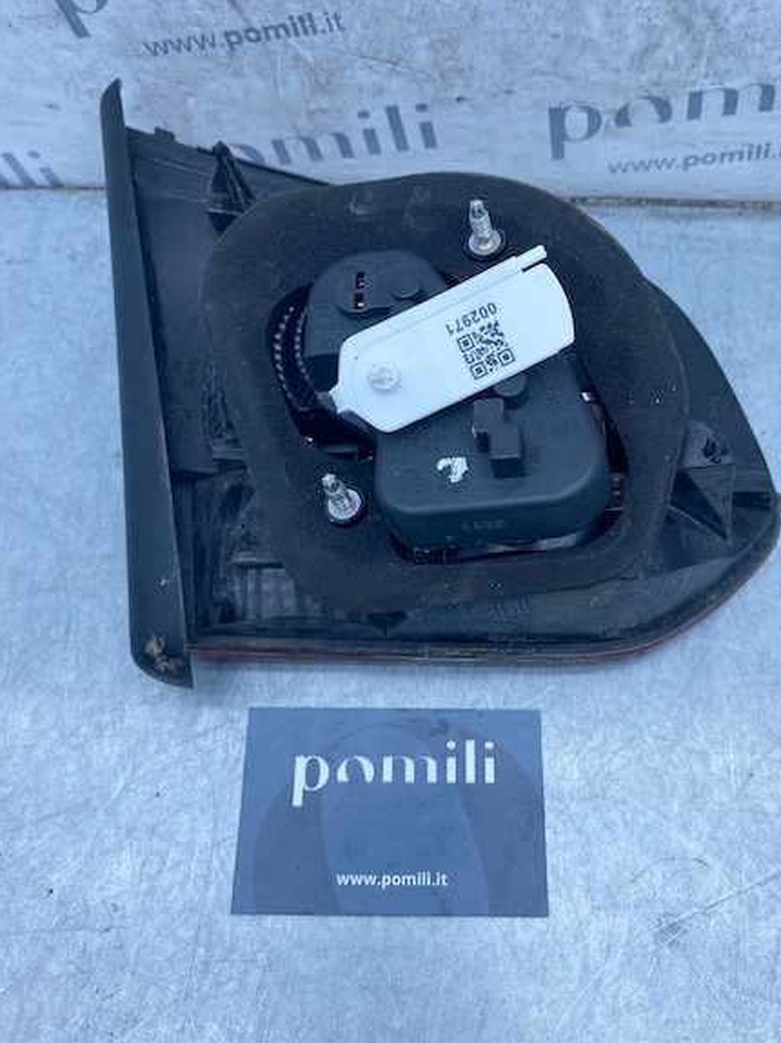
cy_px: 463
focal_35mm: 29
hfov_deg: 48.1
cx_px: 430
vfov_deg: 61.5
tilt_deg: -65.3
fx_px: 873
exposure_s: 1/693
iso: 32
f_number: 1.8
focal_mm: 4.25
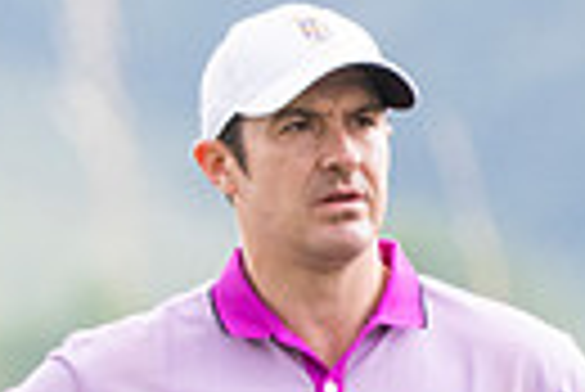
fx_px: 32682
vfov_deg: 0.7
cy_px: 322
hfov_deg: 1.0
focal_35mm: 2009
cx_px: -670
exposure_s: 1/1250
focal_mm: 300
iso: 2000
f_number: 5.6
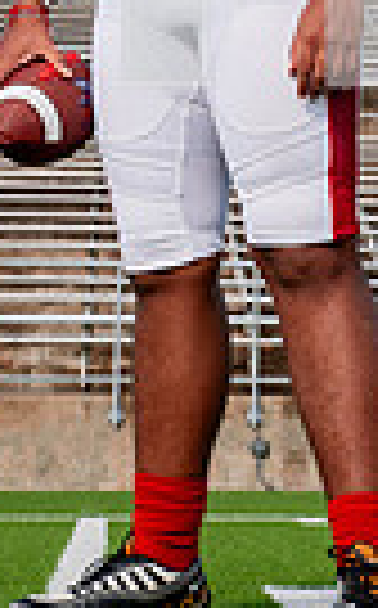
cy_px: -365
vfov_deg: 13.0
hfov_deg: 8.7
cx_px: 284
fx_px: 2480
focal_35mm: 150
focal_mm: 44
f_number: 7.1
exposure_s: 1/320
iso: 125
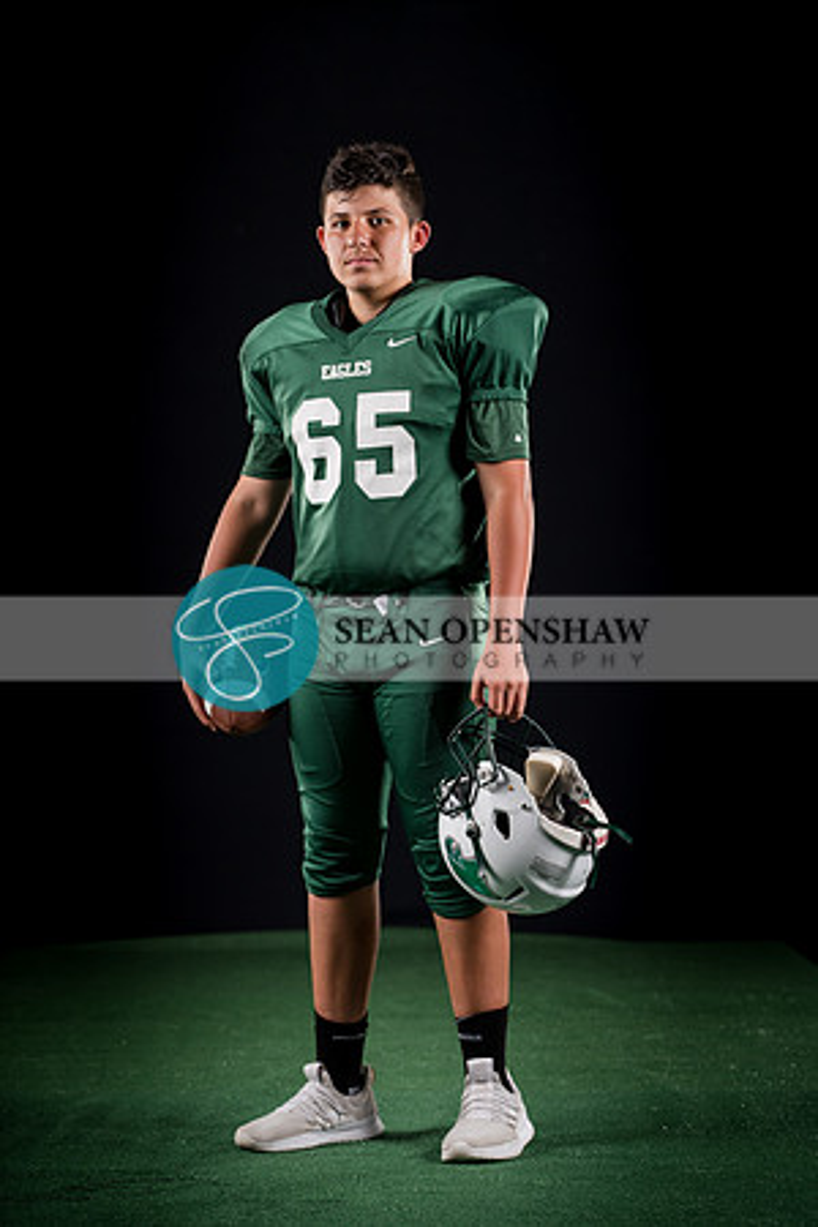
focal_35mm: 95
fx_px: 3238
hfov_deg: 14.4
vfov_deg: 21.5
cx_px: 409
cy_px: 614
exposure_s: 1/160
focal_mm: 95
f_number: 4
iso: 200
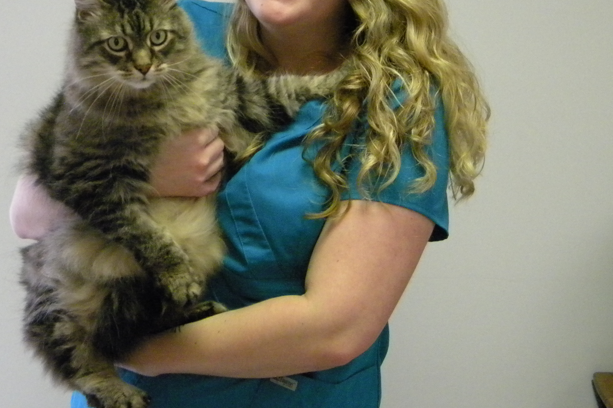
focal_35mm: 71
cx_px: 184
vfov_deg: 19.0
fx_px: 1209
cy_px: 95
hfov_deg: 28.2
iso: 800
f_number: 3.9
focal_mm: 8.6
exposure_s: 1/73
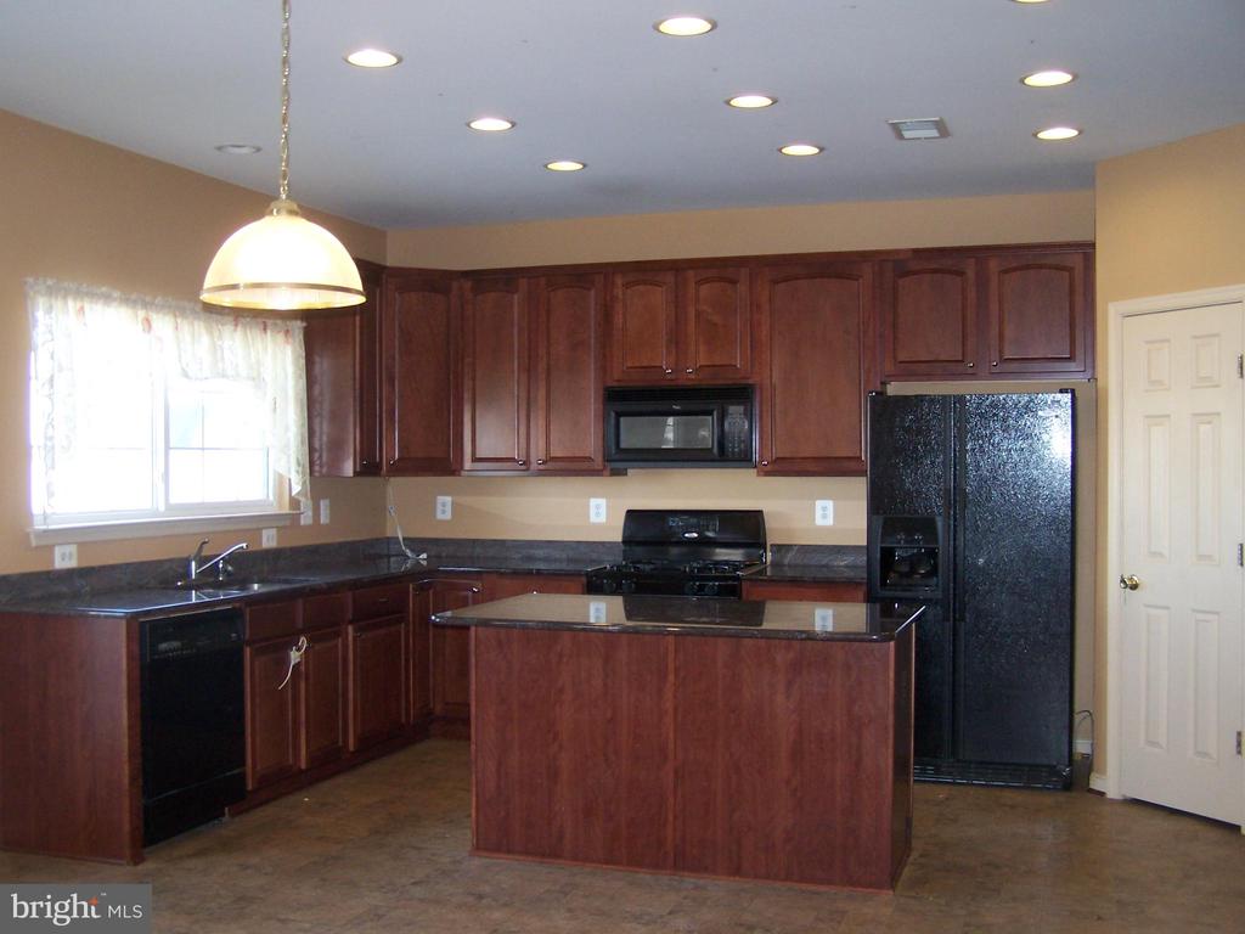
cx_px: 622
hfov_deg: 49.0
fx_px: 1367
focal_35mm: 38
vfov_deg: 37.7
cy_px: 467
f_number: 2.8
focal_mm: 6.3
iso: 140
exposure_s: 1/60
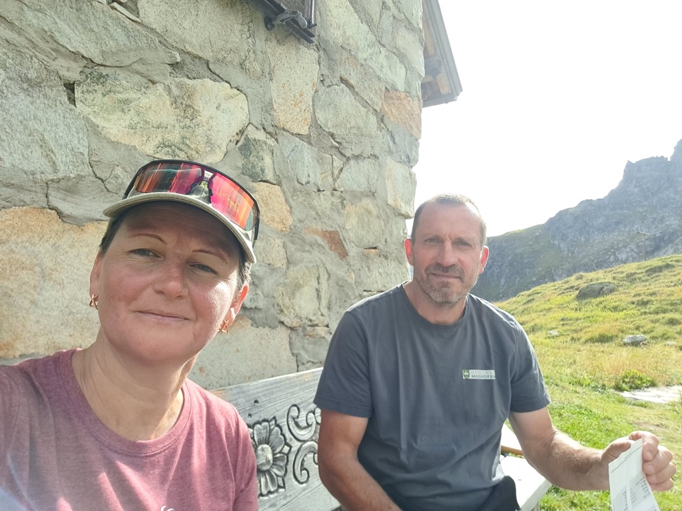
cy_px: 256
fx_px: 493
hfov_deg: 69.4
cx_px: 341
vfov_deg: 54.9
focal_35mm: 25
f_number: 2.2
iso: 50
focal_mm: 3.72
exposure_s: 1/307
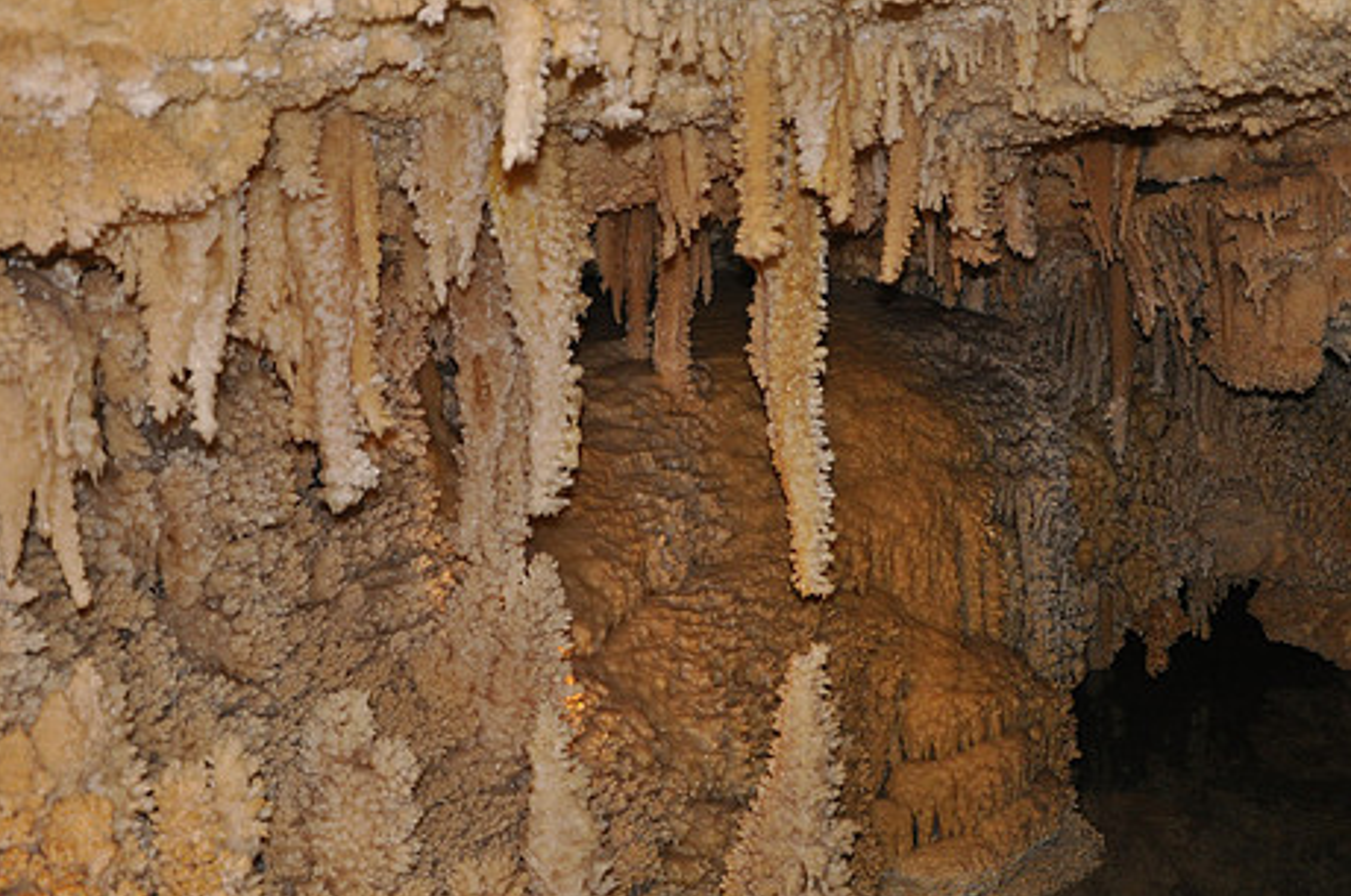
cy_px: 554
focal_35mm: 53
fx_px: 1985
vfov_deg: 25.4
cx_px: 822
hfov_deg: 37.4
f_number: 4
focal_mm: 28
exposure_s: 1/60
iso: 800
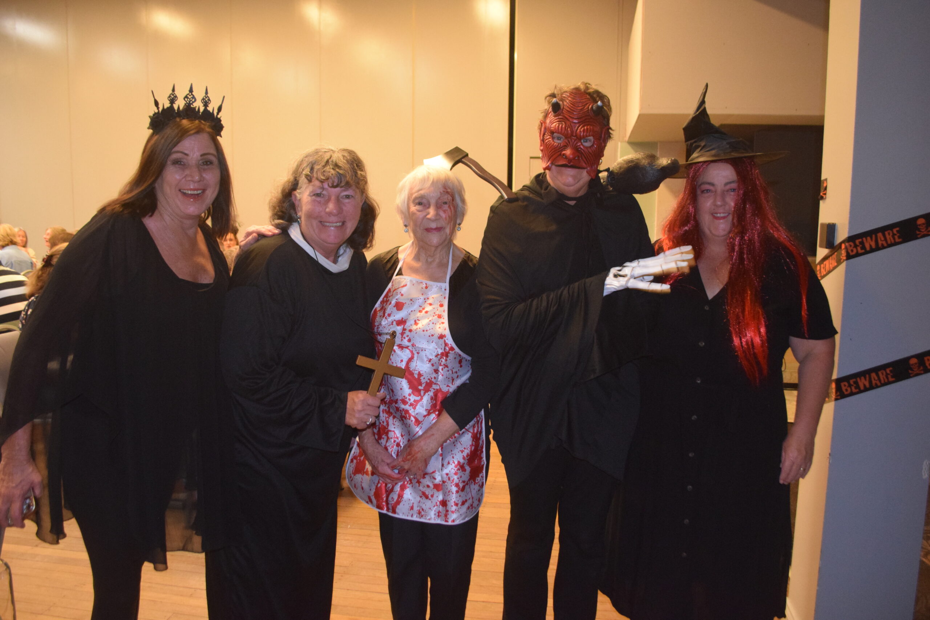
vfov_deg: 43.6
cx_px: 465
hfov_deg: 61.9
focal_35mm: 30
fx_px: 775
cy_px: 310
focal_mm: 20
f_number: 3.8
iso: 3200
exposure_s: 1/60
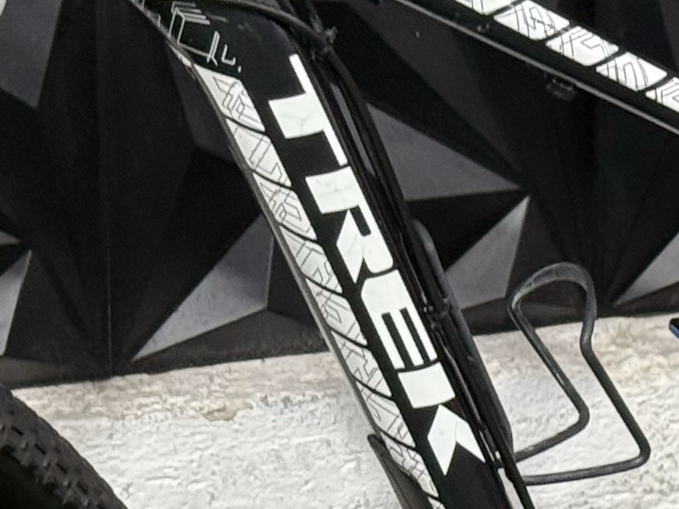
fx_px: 4335
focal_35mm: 221
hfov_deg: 9.0
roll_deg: -1.3
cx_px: 392
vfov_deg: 6.7
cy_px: 500
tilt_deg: -20.0
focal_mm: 6.76
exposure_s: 1/60
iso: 160
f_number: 1.78
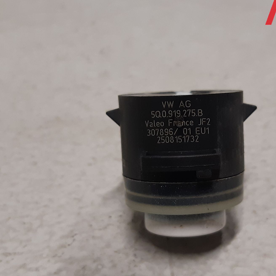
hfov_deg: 45.5
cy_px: 151
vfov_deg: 46.0
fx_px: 325
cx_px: 179
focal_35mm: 36
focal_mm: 3.93
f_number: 1.7
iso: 160
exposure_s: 1/50
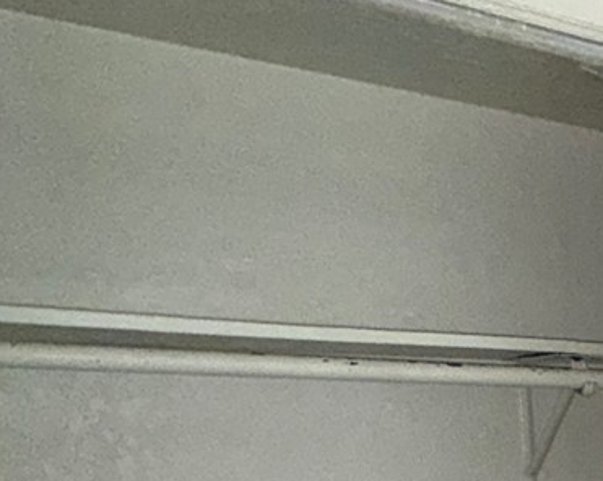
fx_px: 1052
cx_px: 1076
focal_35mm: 59
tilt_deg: -5.5
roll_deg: -0.1
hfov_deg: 21.4
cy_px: 556
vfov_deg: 23.8
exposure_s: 1/80
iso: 160
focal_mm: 2.22
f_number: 2.2
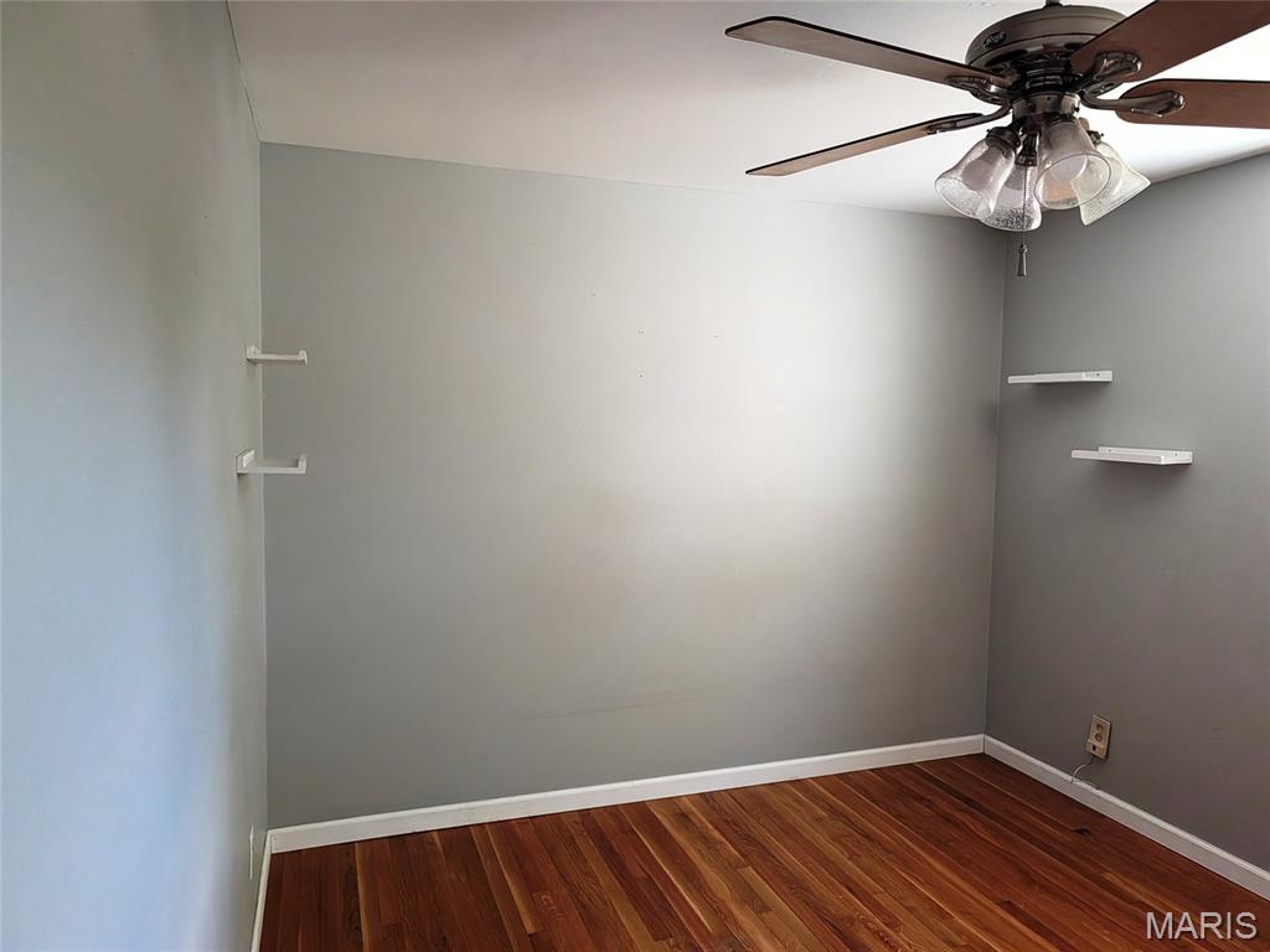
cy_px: 476
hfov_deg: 71.6
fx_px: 881
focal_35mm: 24
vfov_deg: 56.8
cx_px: 635
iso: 1285
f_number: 1.68
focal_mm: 6.9
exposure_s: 1/506
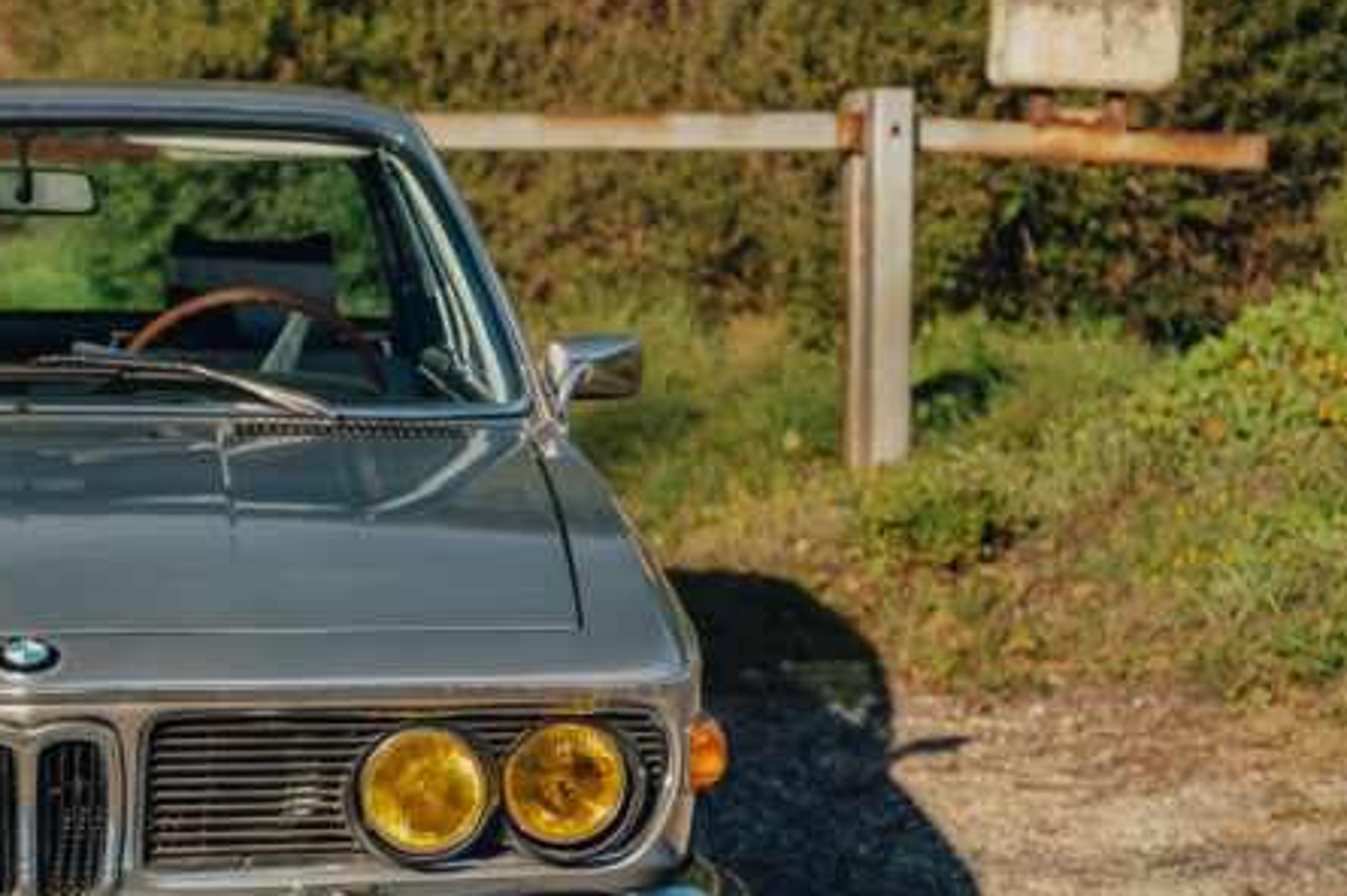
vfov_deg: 10.5
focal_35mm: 130
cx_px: 12
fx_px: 4849
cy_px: 580
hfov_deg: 15.5
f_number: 2.8
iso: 50
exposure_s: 1/350
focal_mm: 56.3
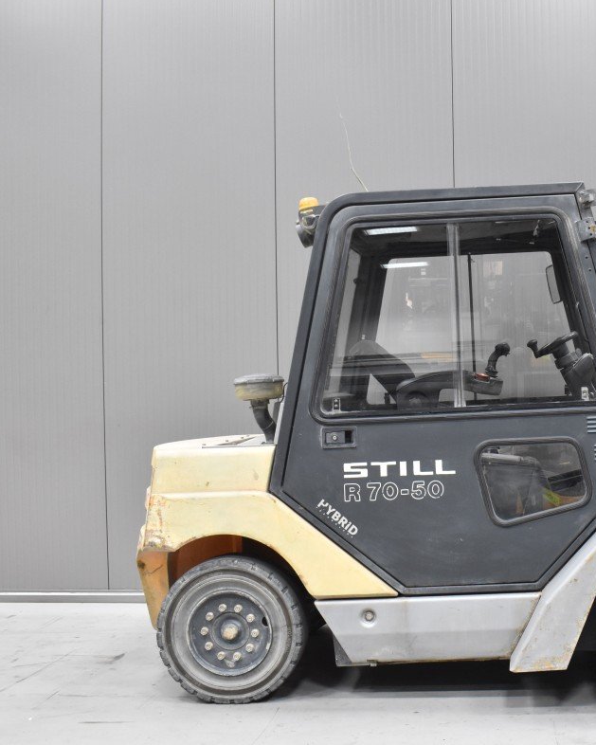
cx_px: 515
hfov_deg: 33.4
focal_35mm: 43
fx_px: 948
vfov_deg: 42.9
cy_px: 373
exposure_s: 1/25
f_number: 5.6
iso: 1600
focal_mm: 20
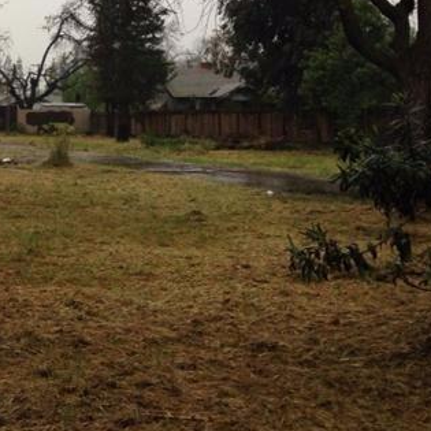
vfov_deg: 24.0
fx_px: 1000
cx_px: -35
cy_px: 102
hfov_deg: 23.0
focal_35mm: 71
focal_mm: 4.12
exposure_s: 1/120
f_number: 2.4
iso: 80
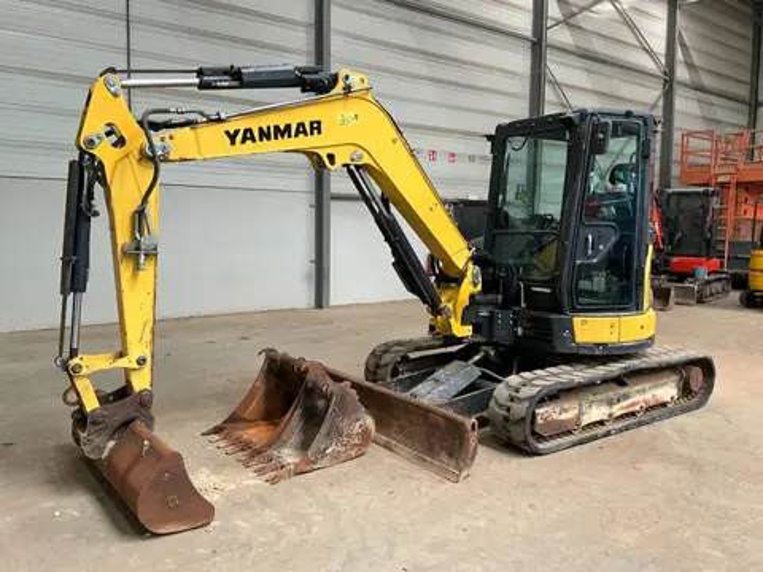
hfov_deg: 61.7
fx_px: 639
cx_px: 382
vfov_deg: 48.2
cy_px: 286
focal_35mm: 29
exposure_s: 1/68
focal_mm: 3
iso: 64
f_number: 1.8
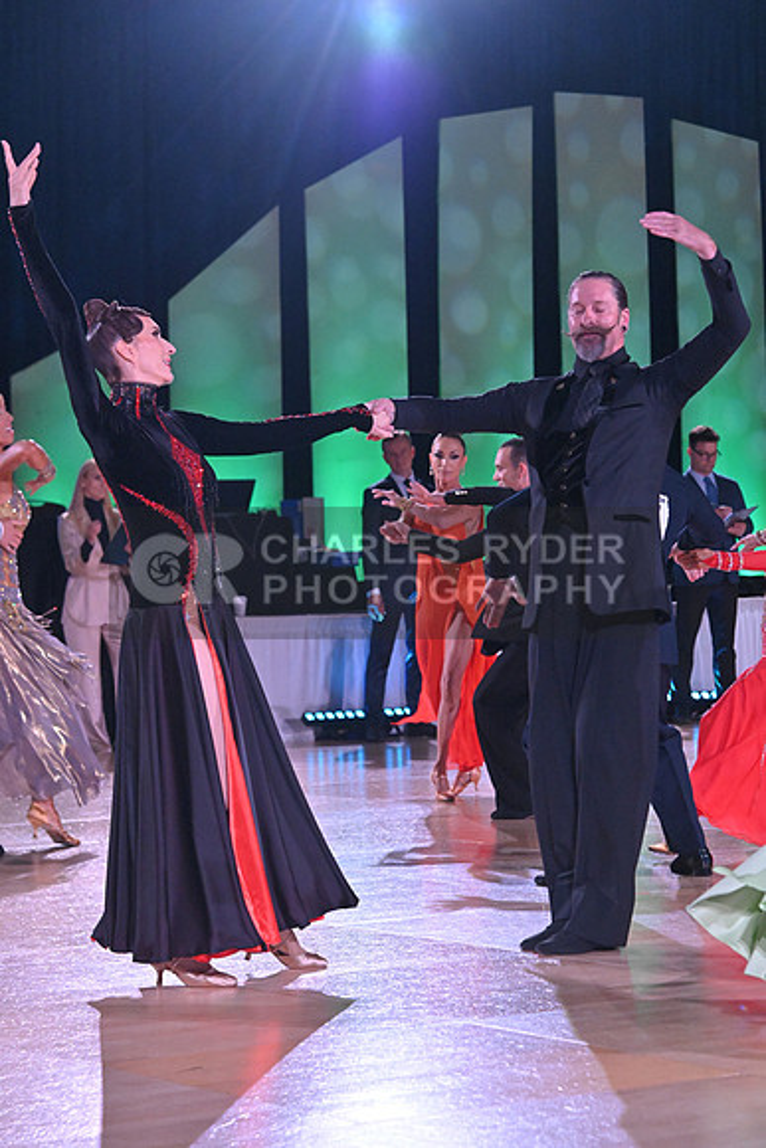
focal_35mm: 100
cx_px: 383
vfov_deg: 20.4
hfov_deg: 13.7
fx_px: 3190
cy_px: 574
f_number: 7.1
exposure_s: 1/400
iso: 4000
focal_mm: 100
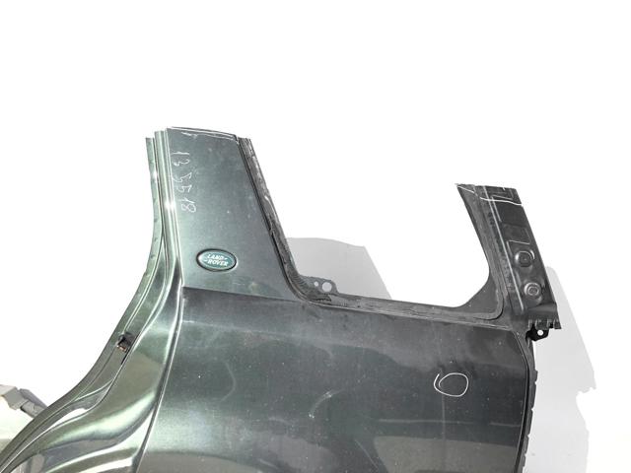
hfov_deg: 63.4
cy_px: 236
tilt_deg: -2.9
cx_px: 316
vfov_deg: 49.7
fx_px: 510
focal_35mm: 28
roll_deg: +1.5
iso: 20
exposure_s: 1/2088
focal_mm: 3.99
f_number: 1.8
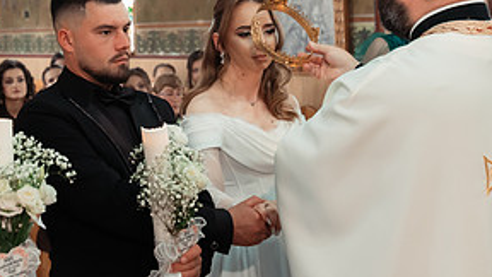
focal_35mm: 70
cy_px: 49
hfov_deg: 29.5
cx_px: 101
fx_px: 913
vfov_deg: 17.1
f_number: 3.2
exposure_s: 1/200
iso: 1600
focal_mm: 30
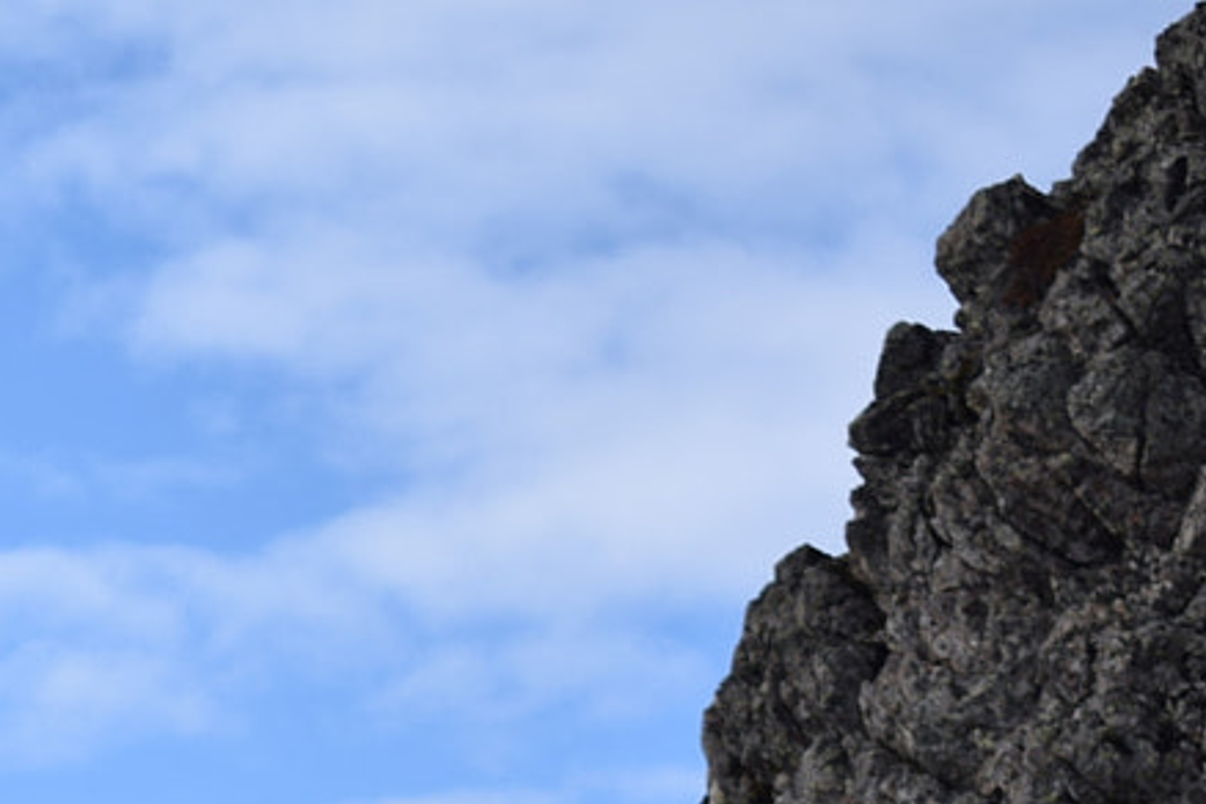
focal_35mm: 208
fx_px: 6967
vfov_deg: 6.5
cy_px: 1159
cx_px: -911
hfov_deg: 9.5
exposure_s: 1/800
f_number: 5.6
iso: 100
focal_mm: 38
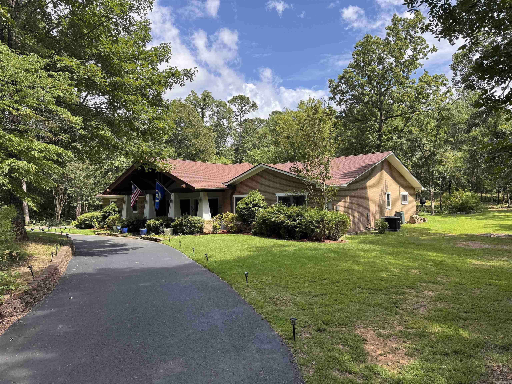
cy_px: 192
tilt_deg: +0.4
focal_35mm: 24
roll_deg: +1.2
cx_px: 256
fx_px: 355
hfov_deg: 71.6
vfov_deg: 56.8
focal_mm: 6.76
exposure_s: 1/1456
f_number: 1.78
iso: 80
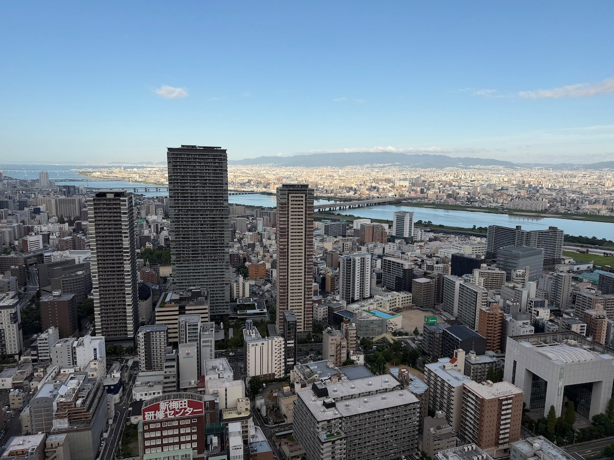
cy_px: 230
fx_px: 426
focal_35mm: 24
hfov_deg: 71.6
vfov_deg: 56.8
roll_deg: -0.2
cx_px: 307
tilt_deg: -9.1
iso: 80
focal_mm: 6.76
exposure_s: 1/2370
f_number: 1.78
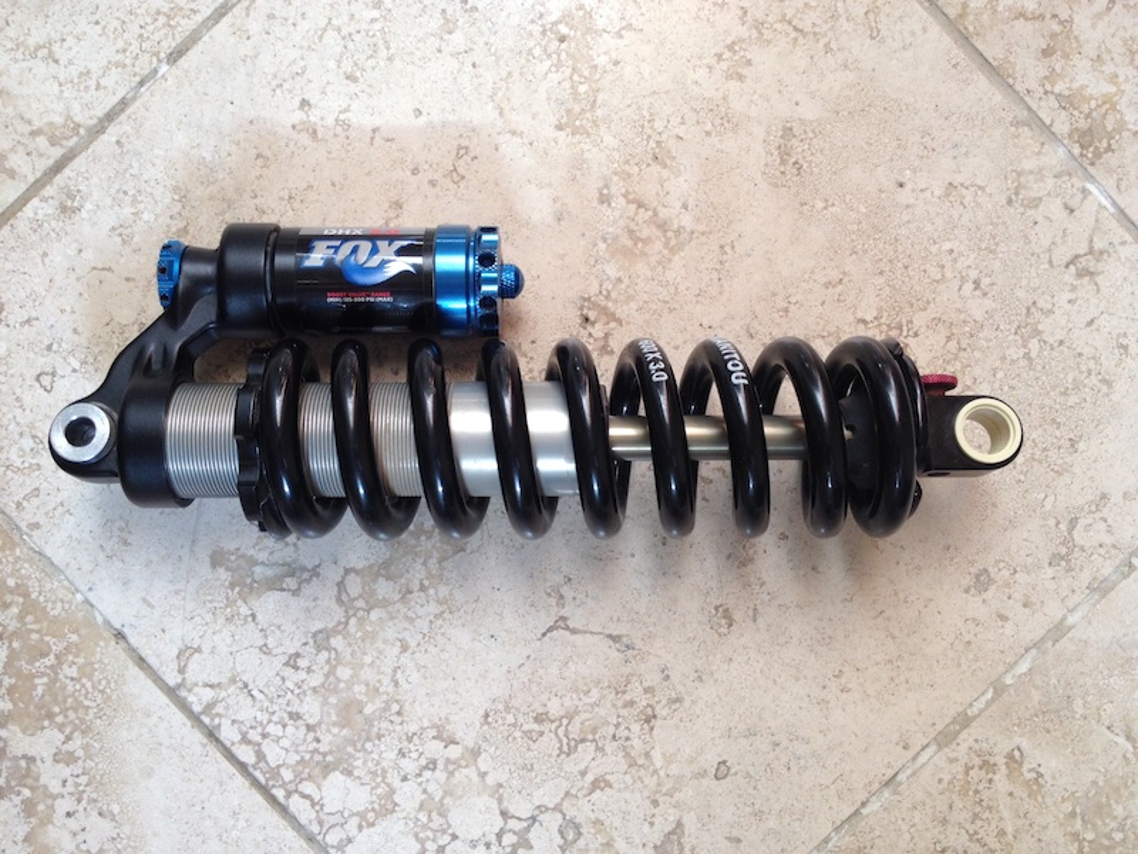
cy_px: 427
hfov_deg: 52.6
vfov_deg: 40.7
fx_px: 1151
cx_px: 569
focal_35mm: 35
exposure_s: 1/120
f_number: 2.4
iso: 80
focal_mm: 4.28
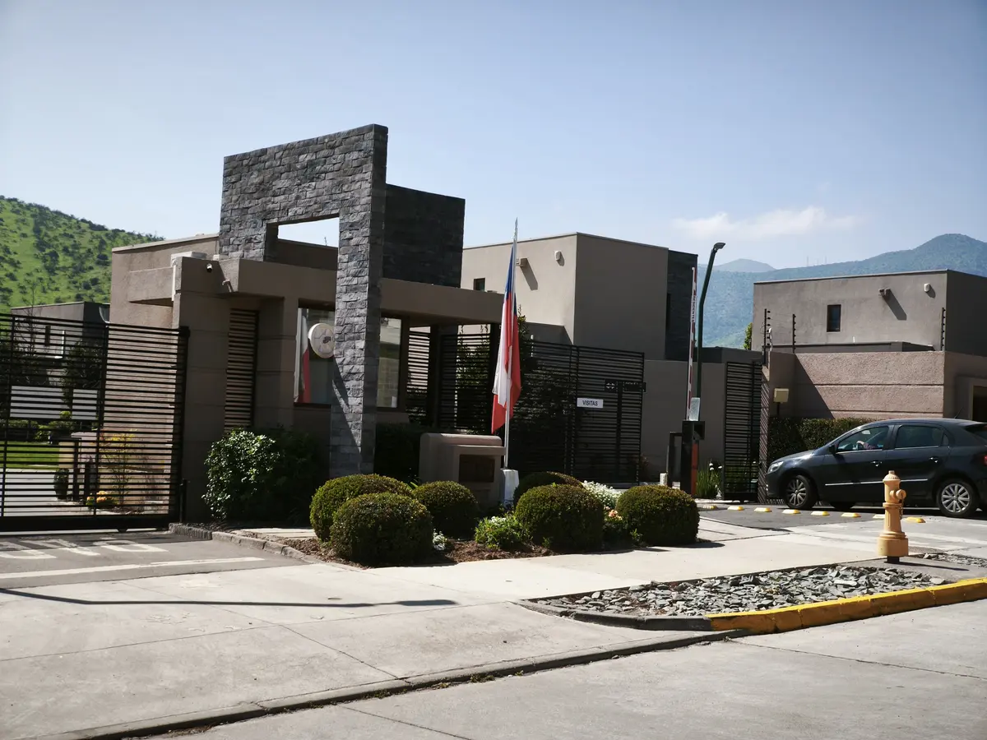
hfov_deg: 38.2
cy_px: 370
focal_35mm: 50
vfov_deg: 29.1
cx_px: 494
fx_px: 1426
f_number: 1.9
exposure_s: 1/482
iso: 50
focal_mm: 7.1
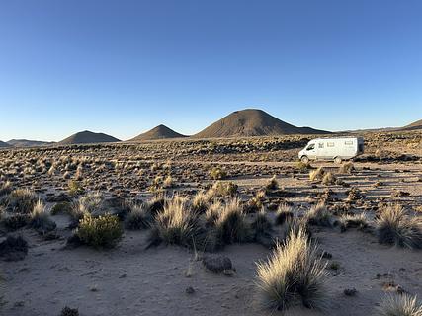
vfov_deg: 53.0
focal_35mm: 26
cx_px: 211
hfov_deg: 67.3
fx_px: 317
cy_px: 158
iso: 50
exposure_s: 1/1645
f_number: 1.5
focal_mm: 5.7
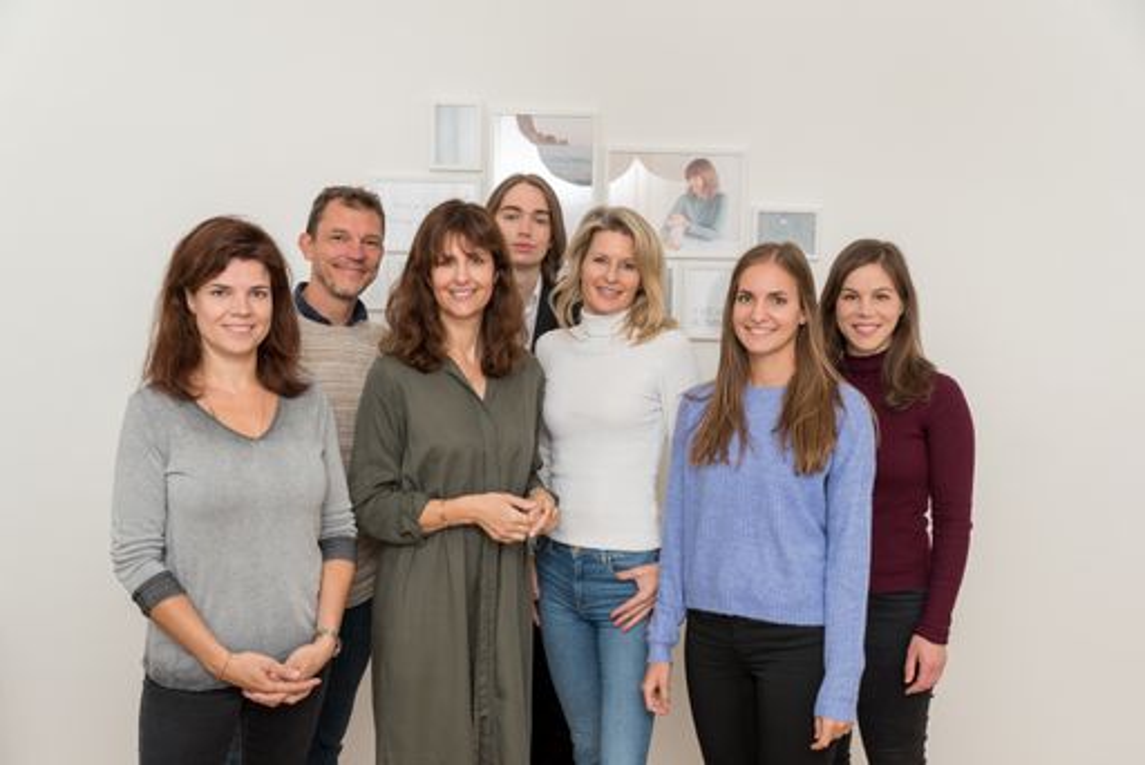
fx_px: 1146
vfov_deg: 36.9
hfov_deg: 53.1
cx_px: 572
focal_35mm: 36
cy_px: 382
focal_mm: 36
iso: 640
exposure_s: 1/100
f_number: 4.5
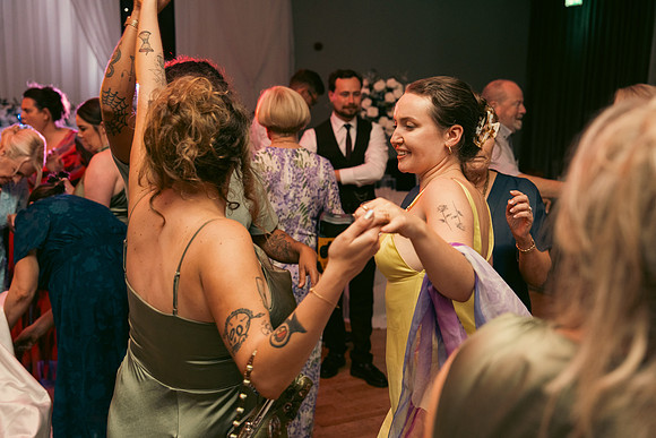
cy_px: 219
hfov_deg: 48.4
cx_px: 328
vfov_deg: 33.4
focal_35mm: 40
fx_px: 729
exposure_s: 1/160
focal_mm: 40
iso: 2500
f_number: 3.5
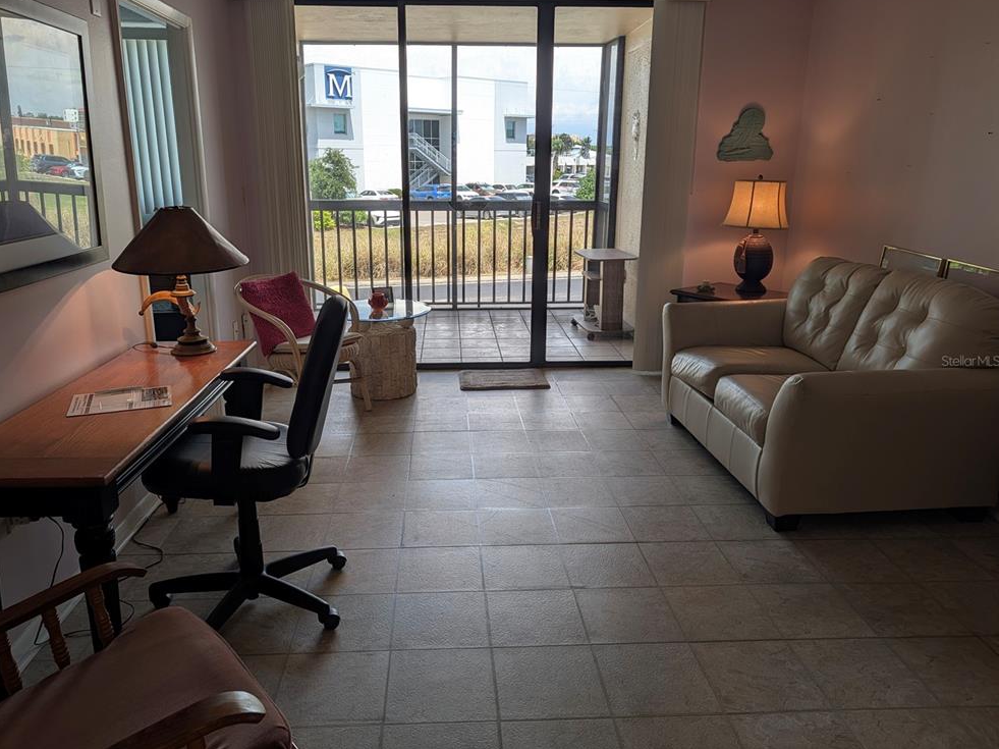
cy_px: 361
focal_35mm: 25
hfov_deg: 69.4
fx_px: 721
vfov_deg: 54.8
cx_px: 484
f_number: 1.68
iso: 19
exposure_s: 1/205
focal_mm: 6.9
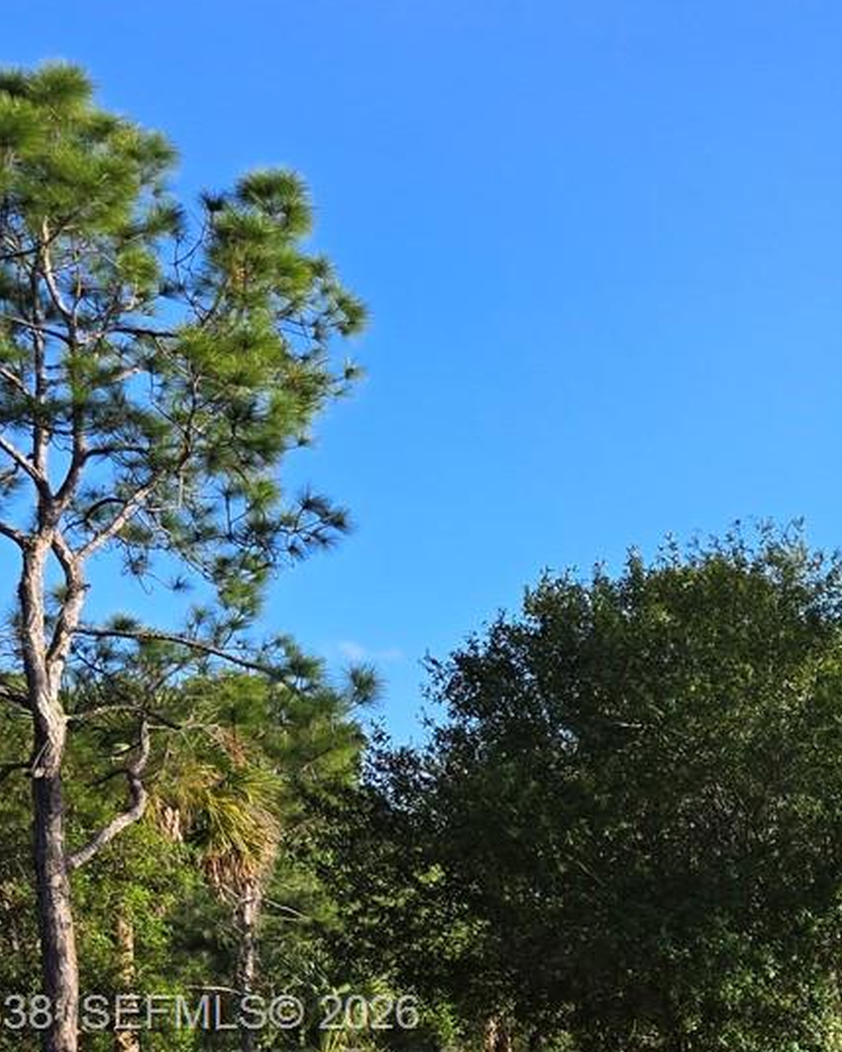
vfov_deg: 26.9
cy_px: 1017
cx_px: 1380
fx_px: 2086
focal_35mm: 67
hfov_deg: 19.0
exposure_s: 1/411
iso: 12
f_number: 1.7
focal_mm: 6.3
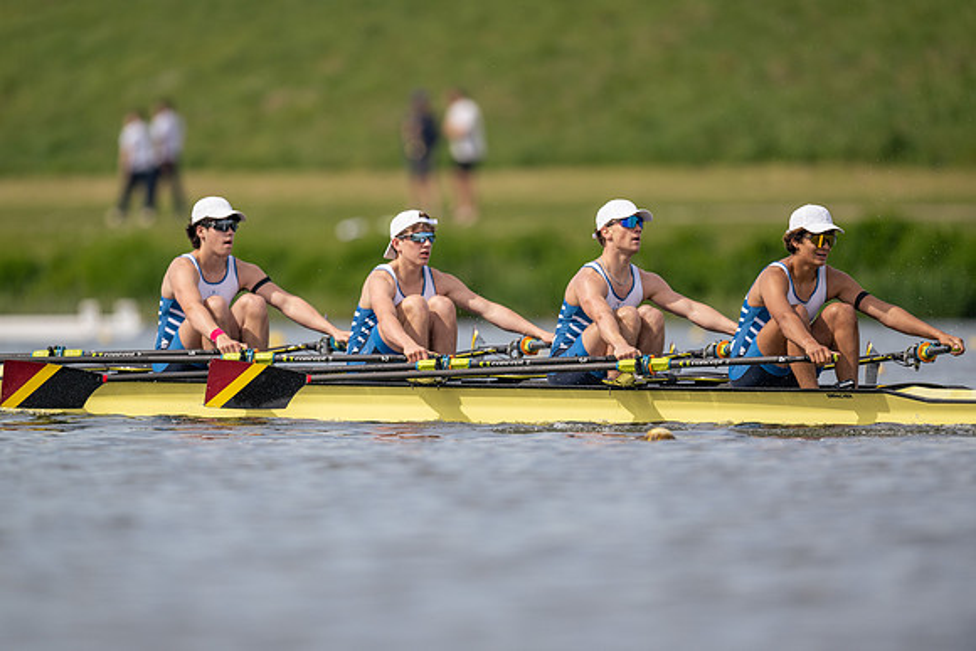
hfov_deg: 3.4
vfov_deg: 2.3
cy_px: 326
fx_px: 16270
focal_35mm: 600
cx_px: 488
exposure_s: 1/2500
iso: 280
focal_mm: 600
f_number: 4
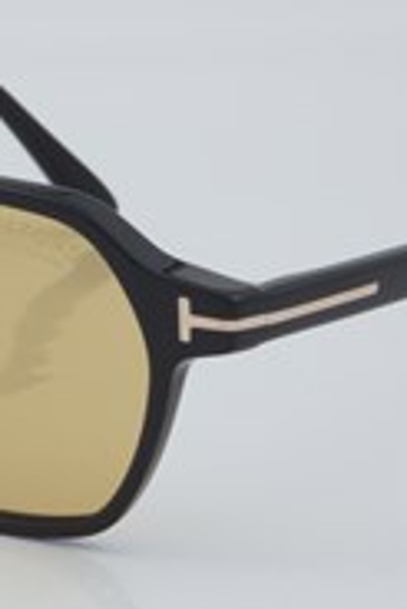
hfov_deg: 8.4
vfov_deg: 12.6
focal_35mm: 163
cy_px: 304
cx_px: 26
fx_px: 2759
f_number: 29
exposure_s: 1/4
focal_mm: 50
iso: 100
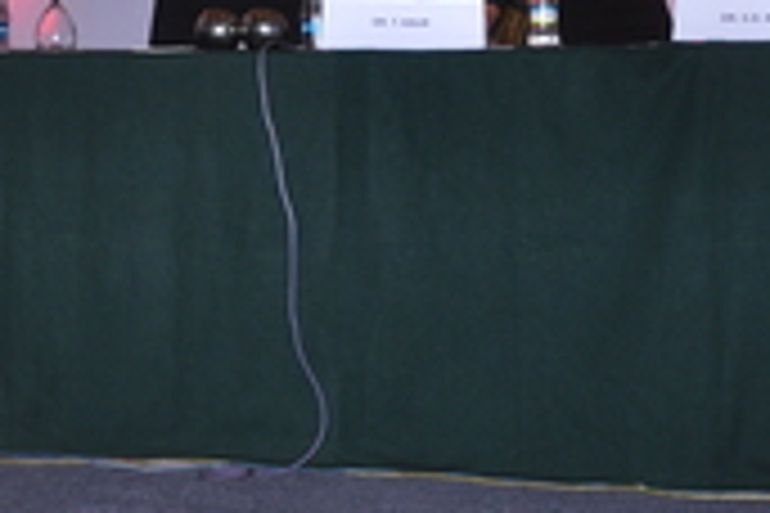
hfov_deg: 16.1
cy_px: -34
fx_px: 2695
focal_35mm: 126
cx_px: 104
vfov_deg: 10.8
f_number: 6.3
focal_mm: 32
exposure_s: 1/125
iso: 400
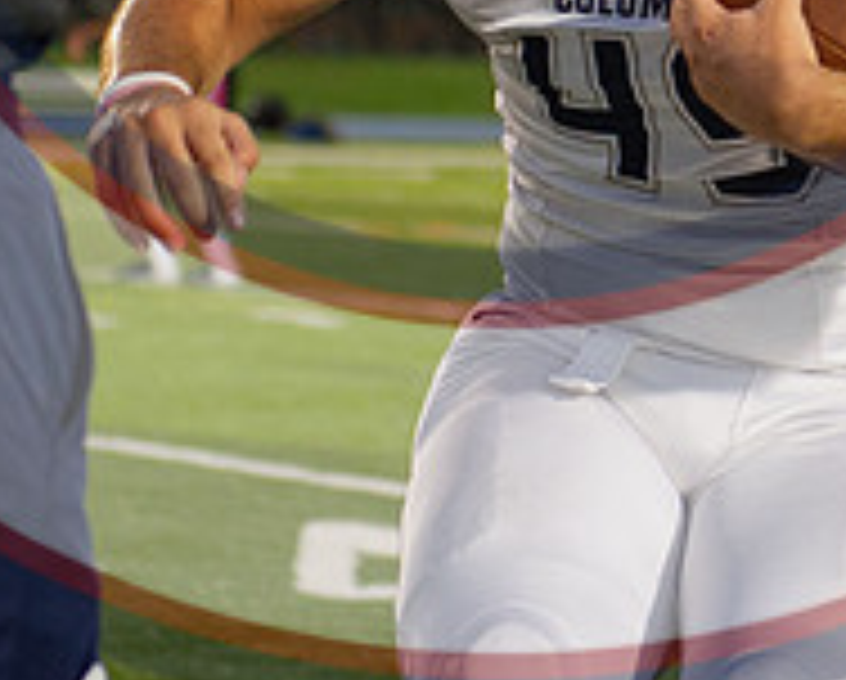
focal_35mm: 236
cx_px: 740
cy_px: -207
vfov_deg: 6.5
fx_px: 5918
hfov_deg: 8.2
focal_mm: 70
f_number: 2.8
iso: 2200
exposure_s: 1/800
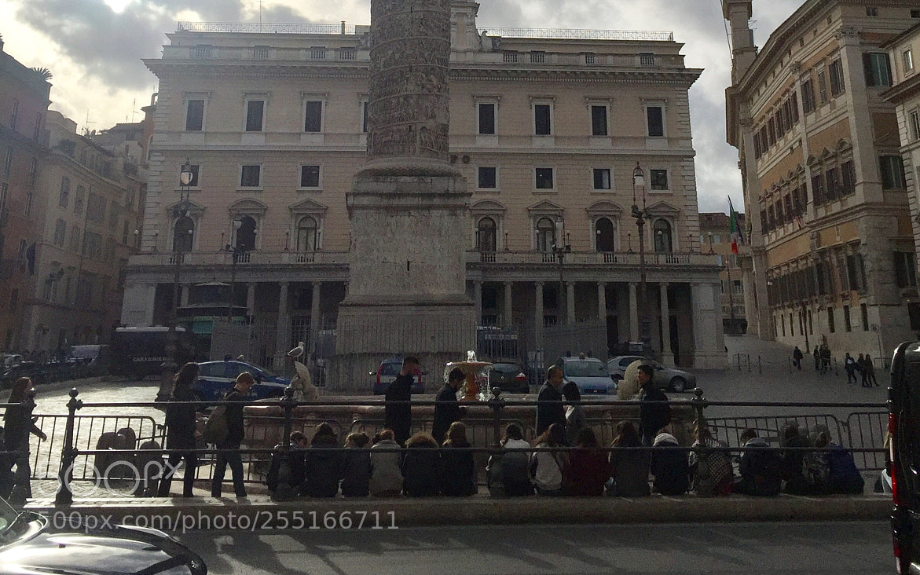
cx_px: 460
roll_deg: -0.3
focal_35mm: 42
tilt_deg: +20.7
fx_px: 1053
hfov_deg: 47.2
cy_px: -46
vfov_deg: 28.0
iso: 32
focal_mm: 4.15
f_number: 2.2
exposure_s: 1/7937
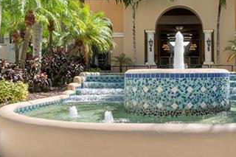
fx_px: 314
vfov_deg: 28.0
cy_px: 67
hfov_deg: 39.9
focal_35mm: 48
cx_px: 178
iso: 100
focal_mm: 10
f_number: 11
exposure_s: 1/125
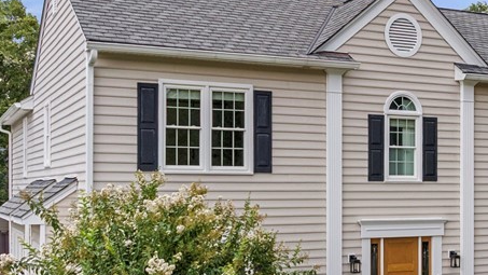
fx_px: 764
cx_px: 353
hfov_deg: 34.8
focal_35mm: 59
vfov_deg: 20.3
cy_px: 181
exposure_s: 1/2000
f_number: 2.8
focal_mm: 12.29
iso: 800
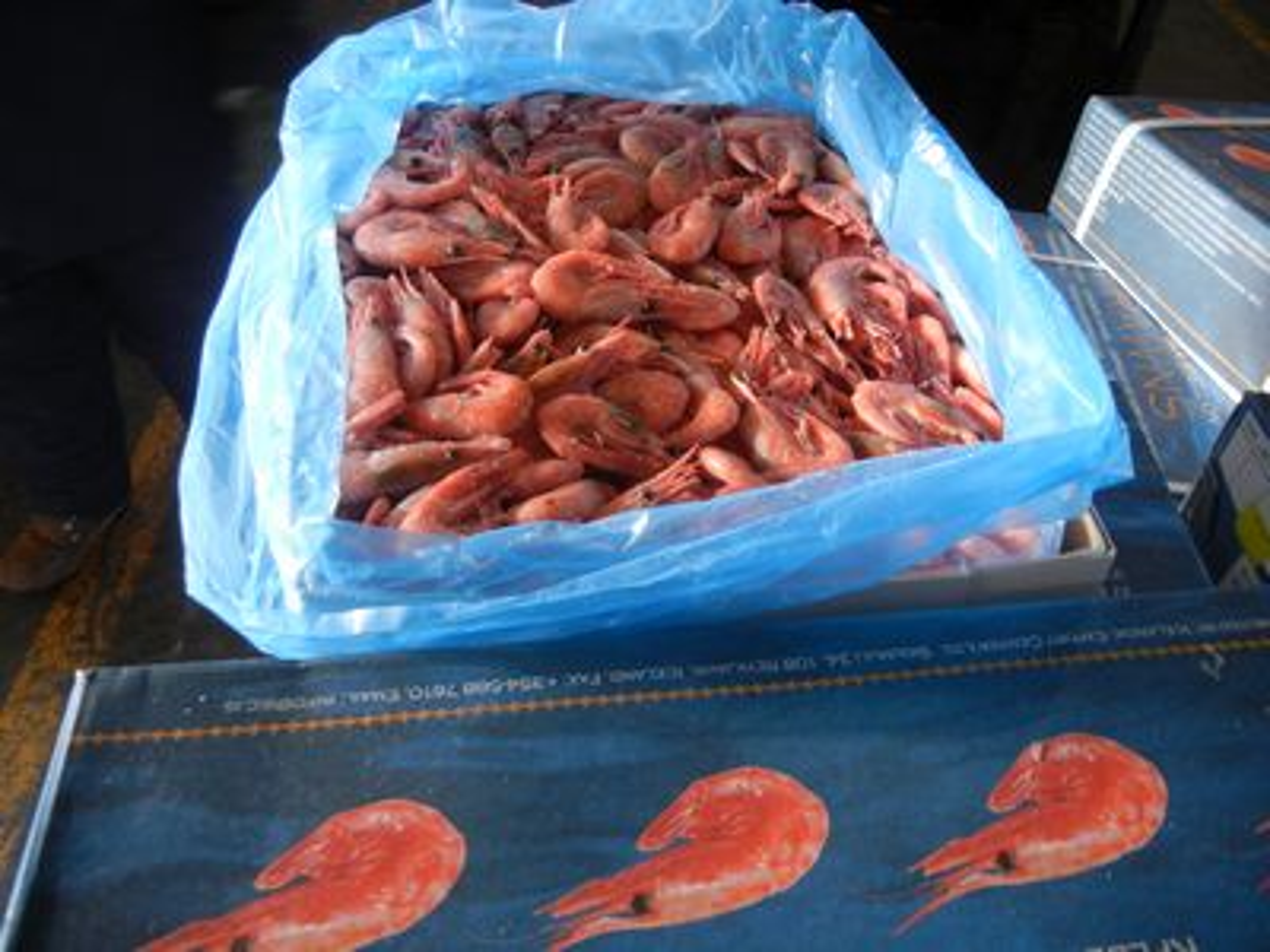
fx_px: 1101
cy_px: 476
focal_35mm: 30
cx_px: 635
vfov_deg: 46.8
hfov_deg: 60.0
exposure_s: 1/8
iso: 400
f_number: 3.5
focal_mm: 5.4
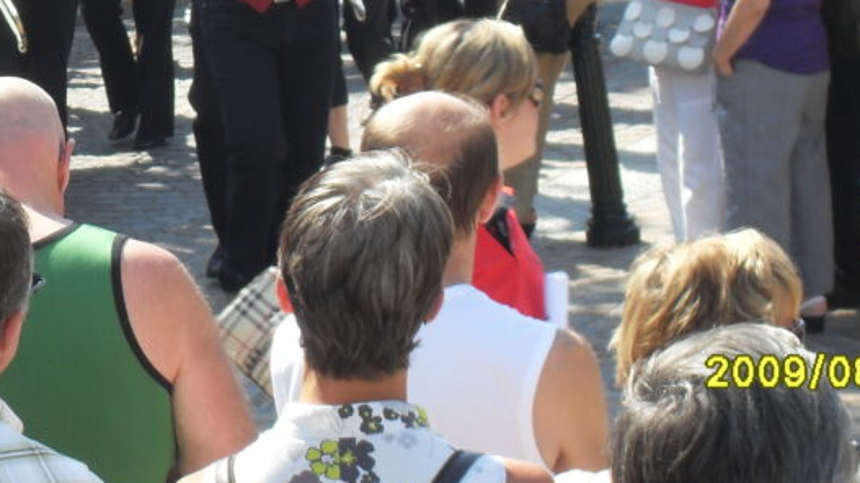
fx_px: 4924
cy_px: -132
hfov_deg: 10.0
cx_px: 204
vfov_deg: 5.6
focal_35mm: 216
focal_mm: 18.1
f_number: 5.2
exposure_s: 1/125
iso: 80
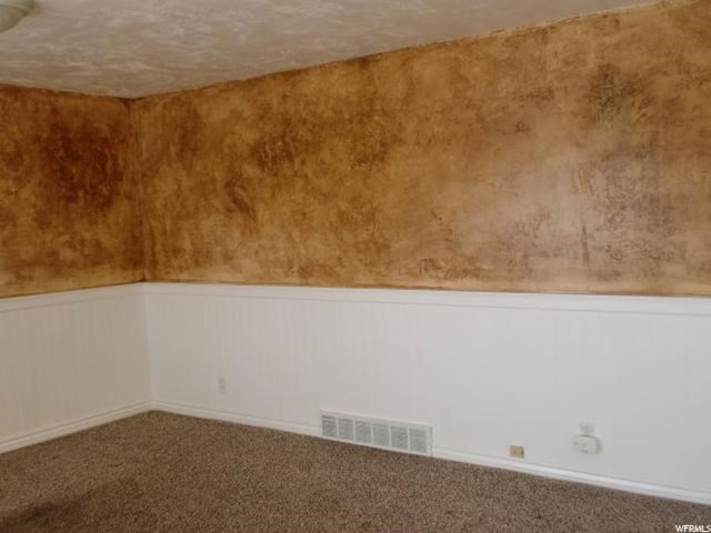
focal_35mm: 35
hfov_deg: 52.6
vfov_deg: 40.7
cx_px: 356
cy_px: 266
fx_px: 719
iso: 64
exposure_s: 1/80
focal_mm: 6.3
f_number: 3.1
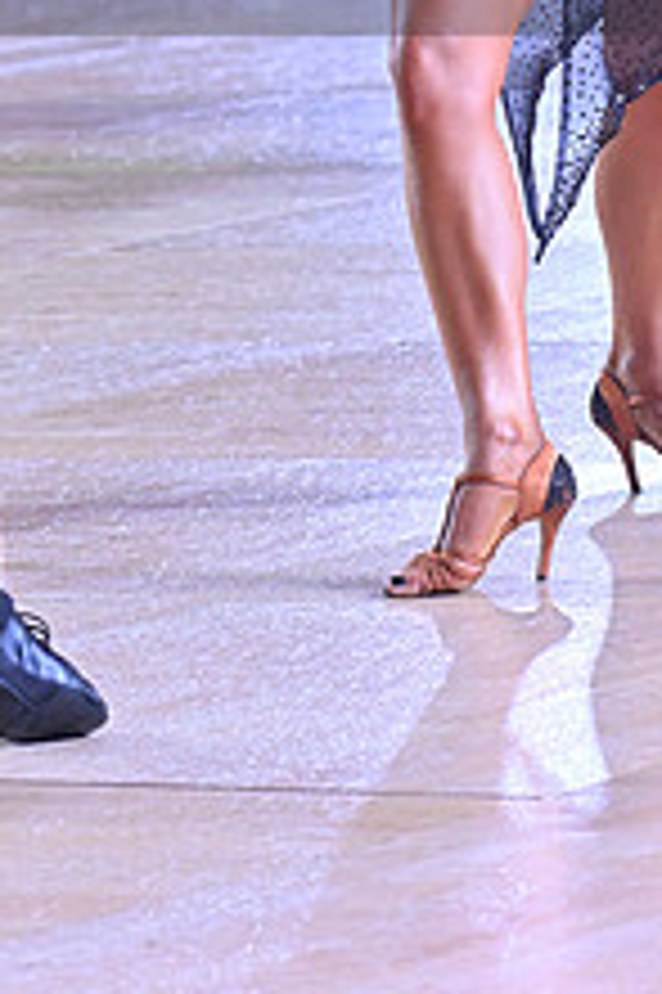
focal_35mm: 394
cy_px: -112
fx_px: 10884
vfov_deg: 5.2
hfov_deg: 3.5
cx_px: 142
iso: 4000
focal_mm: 150
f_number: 7.1
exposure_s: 1/400
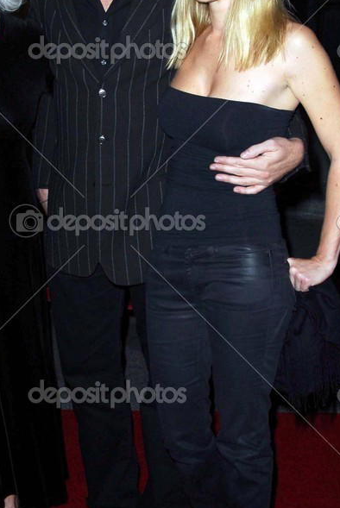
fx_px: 1032
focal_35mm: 73
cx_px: 107
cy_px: 222
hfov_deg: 18.6
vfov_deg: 27.7
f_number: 6.3
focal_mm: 28
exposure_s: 1/250
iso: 250
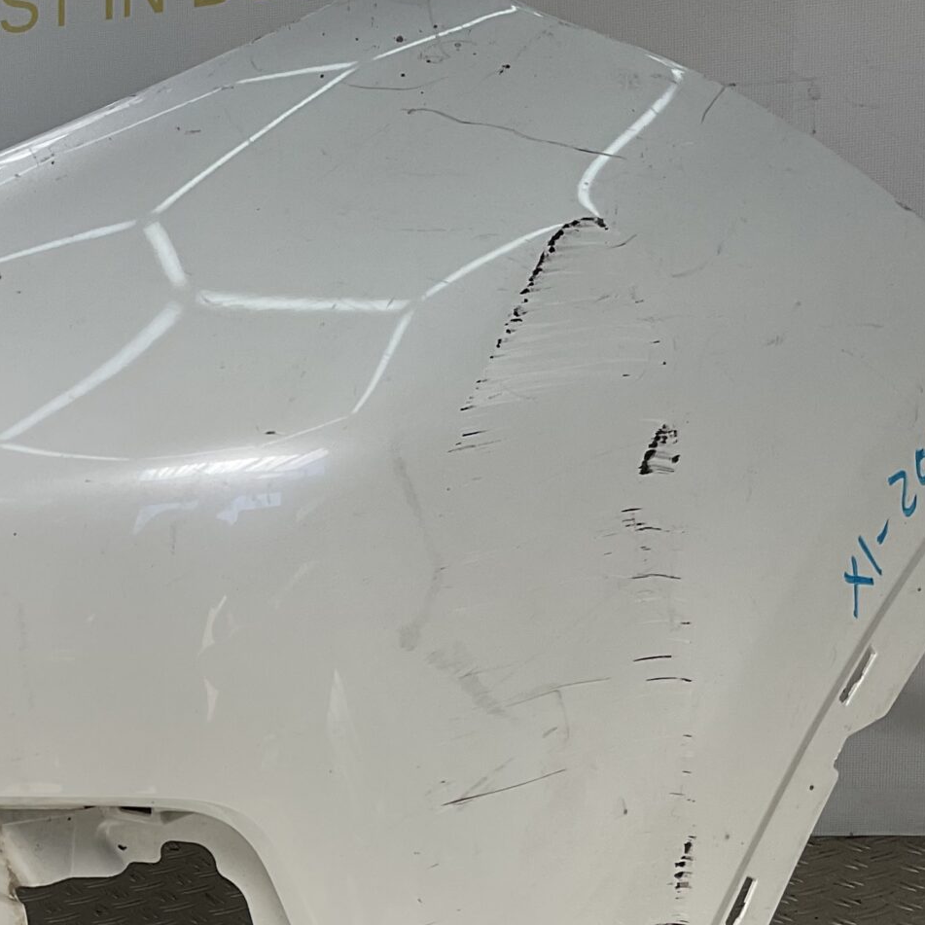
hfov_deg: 23.9
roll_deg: +4.9
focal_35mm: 69
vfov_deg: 24.4
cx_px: -3
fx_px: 2086
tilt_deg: -17.9
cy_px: 816
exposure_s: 1/842
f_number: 1.8
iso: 16
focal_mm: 3
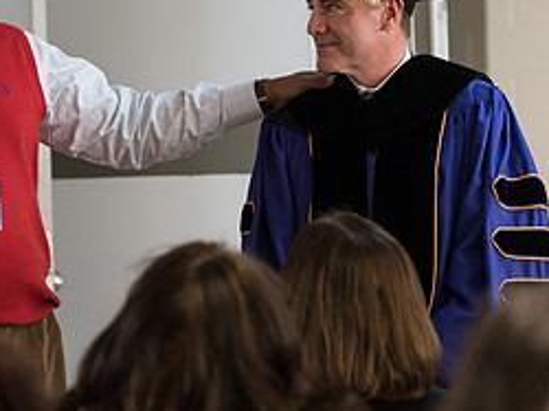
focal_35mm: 201
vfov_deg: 7.4
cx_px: 99
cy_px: 216
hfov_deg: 9.8
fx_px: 3185
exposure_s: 1/320
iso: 2500
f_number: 3.2
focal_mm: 90
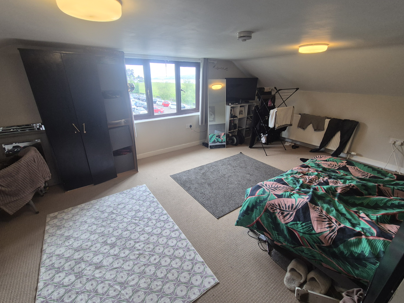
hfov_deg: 102.0
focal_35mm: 14
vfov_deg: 85.7
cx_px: 193
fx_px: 163
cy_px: 150
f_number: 2.2
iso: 125
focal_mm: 2.2
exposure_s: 1/50
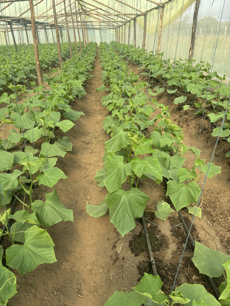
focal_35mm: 26
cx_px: 115
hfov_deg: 53.1
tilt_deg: -25.9
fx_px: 230
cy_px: 153
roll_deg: +1.7
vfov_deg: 67.3
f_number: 1.6
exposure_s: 1/1279
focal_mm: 5.96
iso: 50
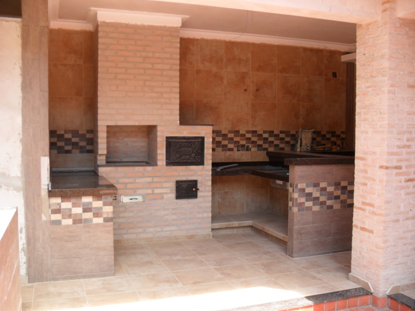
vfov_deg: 39.6
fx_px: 431
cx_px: 203
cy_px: 158
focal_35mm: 36
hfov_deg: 51.4
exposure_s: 1/180
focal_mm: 6.3
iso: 80
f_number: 3
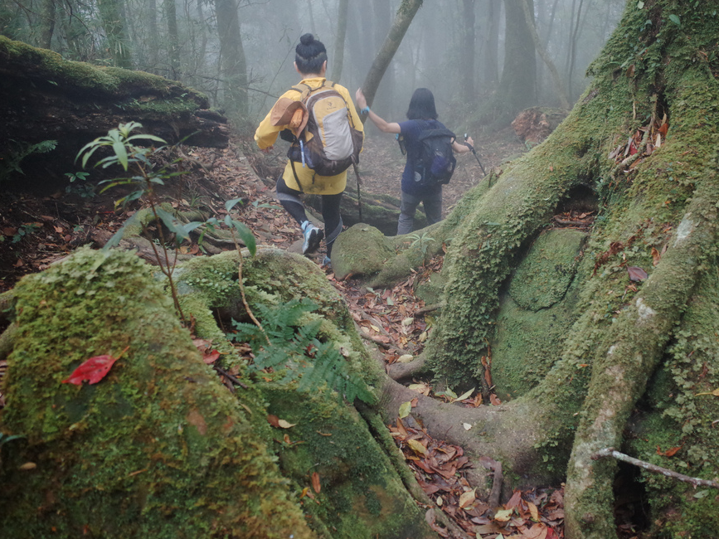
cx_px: 411
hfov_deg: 58.1
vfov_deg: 45.4
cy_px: 271
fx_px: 644
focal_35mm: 31
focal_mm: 18.3
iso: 1600
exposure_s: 1/60
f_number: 2.8
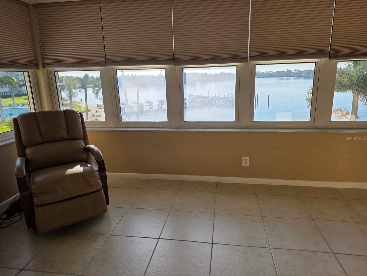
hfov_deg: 73.9
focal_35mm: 23
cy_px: 138
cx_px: 184
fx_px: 244
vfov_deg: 58.9
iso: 80
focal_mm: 6.25
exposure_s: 1/5296
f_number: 1.7
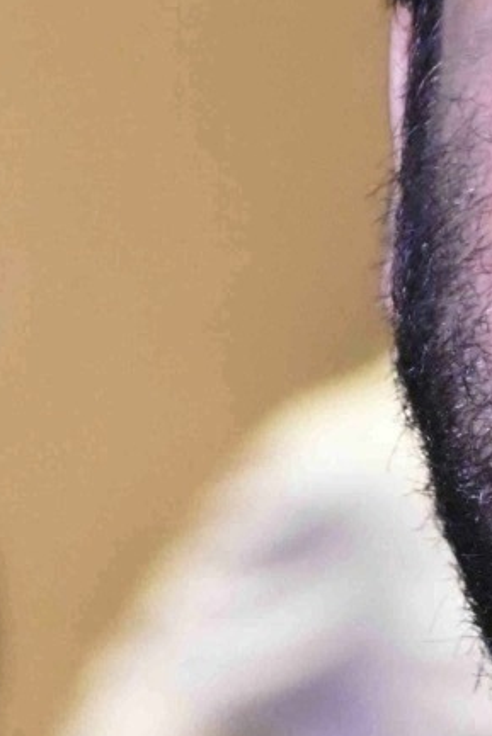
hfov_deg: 2.2
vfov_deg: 3.3
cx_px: 843
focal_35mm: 623
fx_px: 12760
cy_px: 517
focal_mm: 100
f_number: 5.6
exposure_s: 1/100
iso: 10000
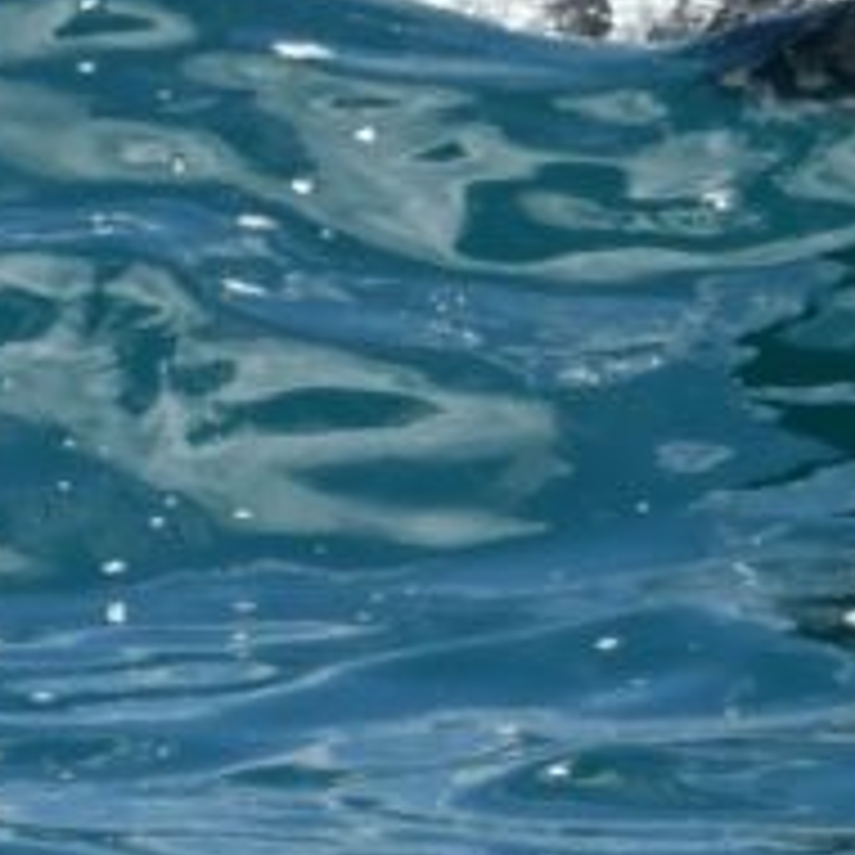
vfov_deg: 1.9
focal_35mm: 932
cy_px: -83
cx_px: 1516
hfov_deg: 1.9
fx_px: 26044
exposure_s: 1/8000
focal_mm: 260
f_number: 5.6
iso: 560
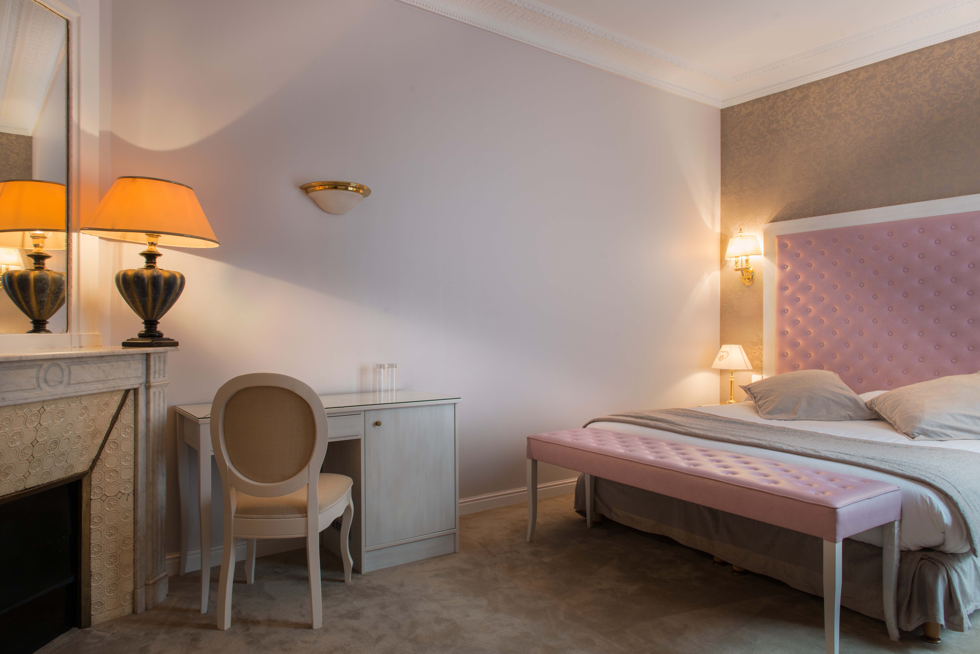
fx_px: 654
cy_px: 327
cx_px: 490
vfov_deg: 53.2
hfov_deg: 73.7
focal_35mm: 24
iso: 200
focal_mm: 24
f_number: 11
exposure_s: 1/2
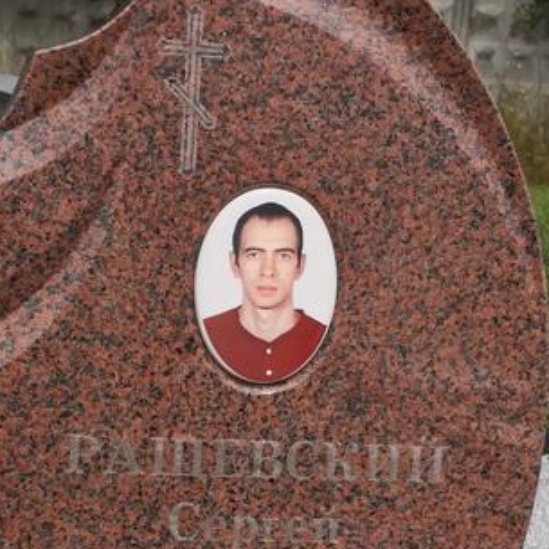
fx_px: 1776
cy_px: 468
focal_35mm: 99
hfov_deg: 17.6
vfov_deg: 17.4
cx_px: 250
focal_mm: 3.95
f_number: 1.6
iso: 50
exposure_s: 1/2551
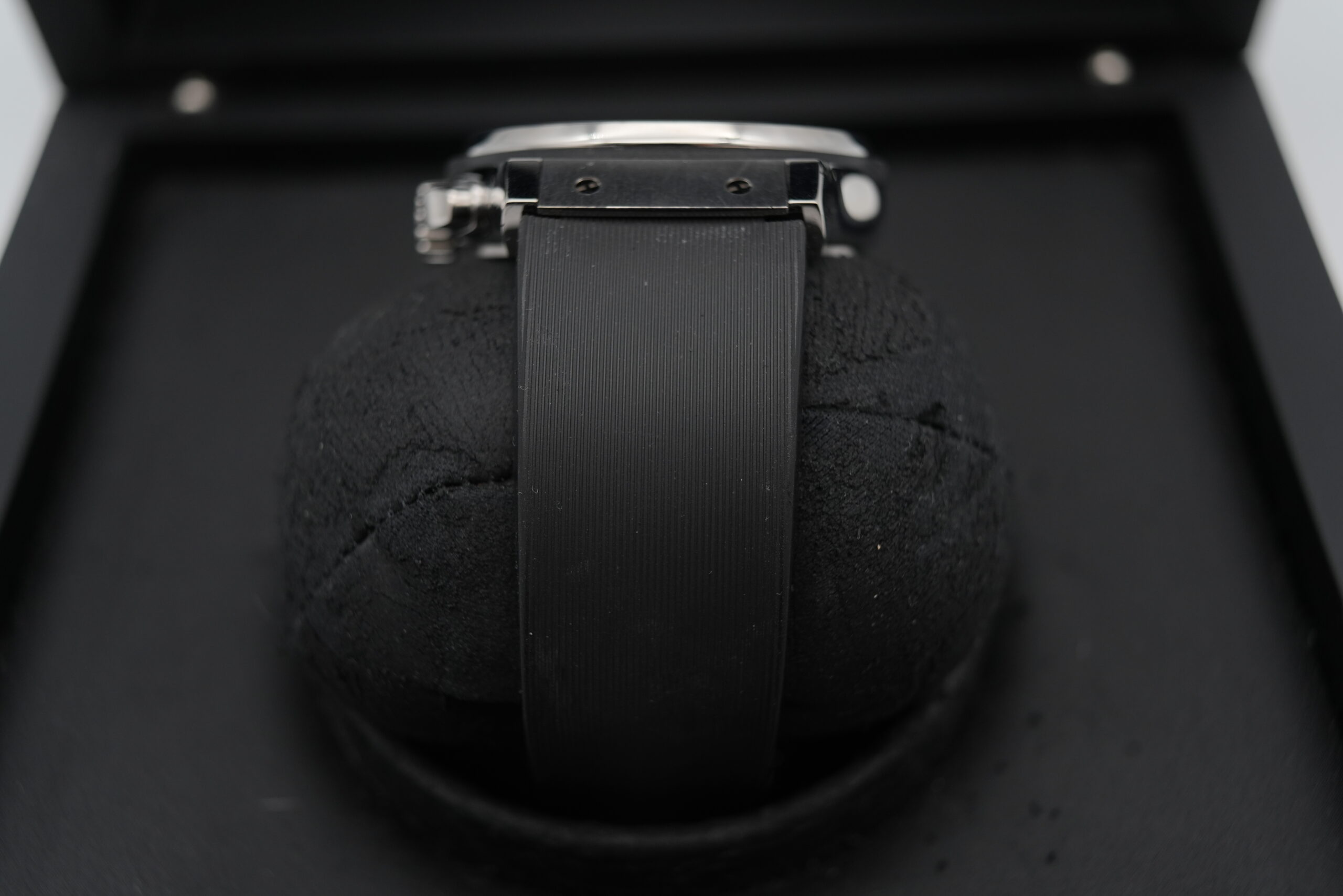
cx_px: 672
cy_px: 448
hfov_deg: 54.4
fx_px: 1306
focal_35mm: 35
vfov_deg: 37.9
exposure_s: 1/250
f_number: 5
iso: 400
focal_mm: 35
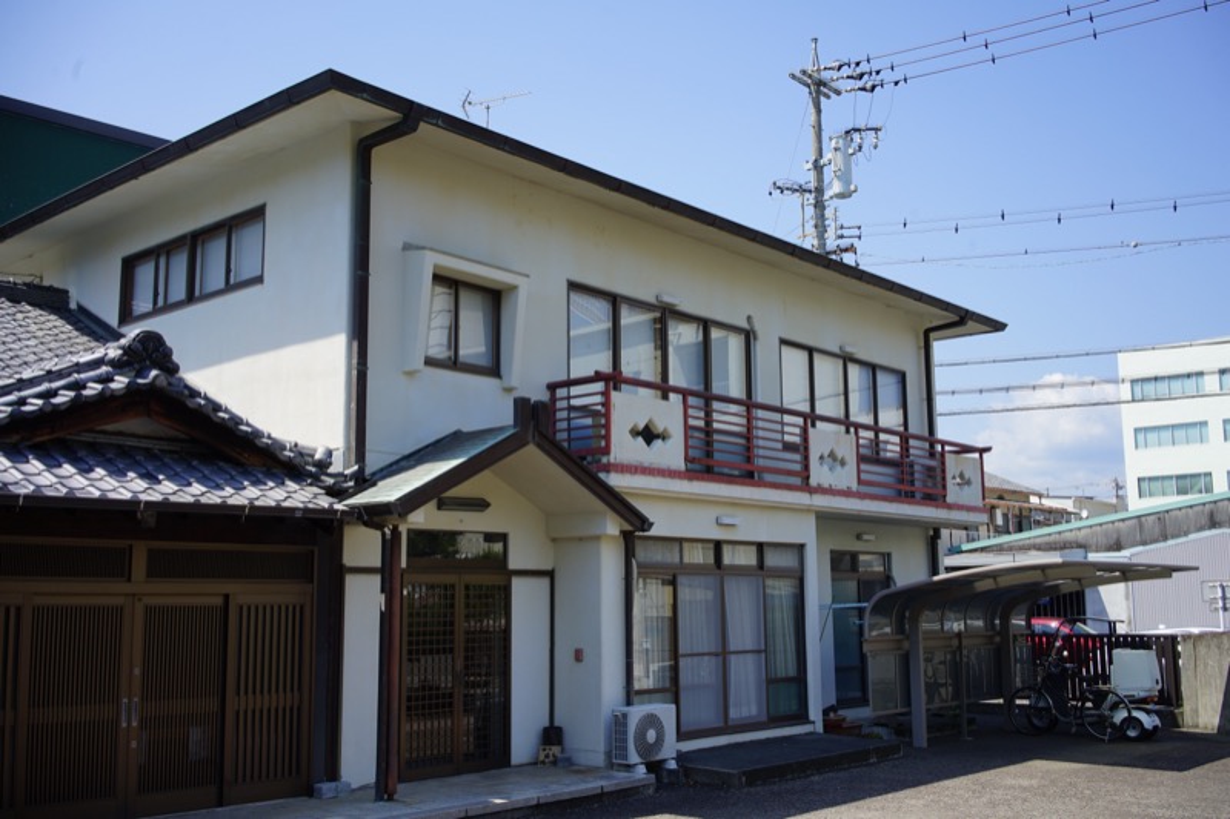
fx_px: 1196
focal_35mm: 35
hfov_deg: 54.4
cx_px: 615
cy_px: 410
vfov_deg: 37.8
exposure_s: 1/100
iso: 100
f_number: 10
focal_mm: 35
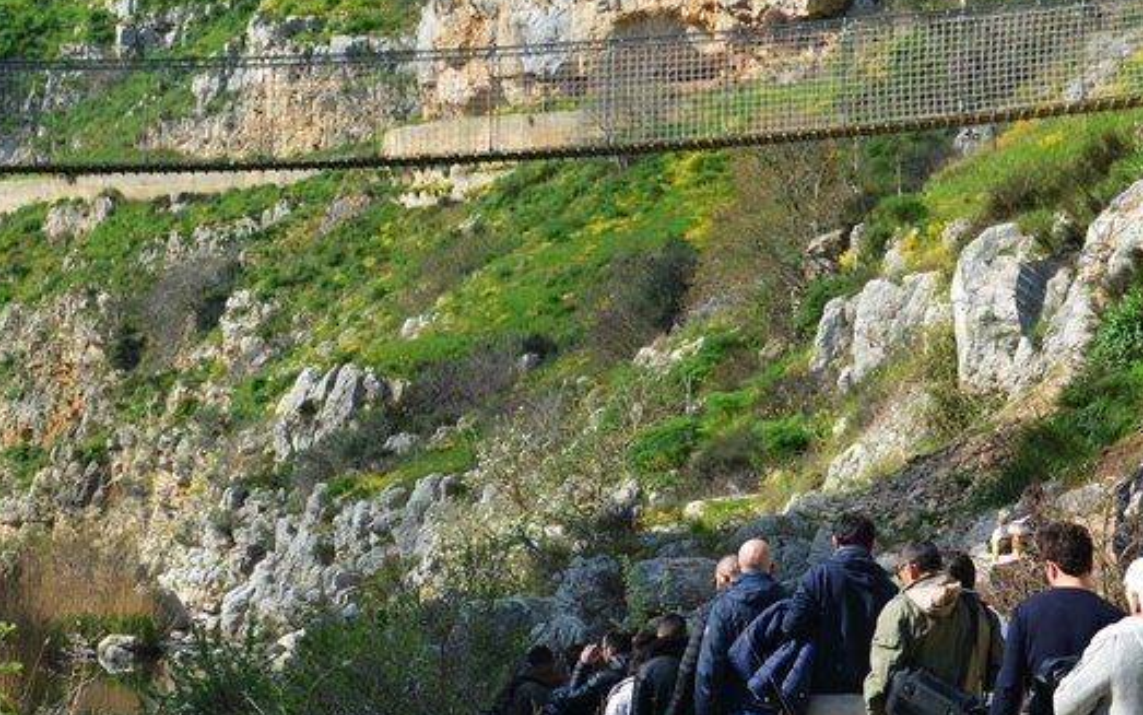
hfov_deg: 15.9
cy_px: 43
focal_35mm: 131
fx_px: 4081
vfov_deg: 9.9
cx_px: 297
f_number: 8
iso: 140
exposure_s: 1/250
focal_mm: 32
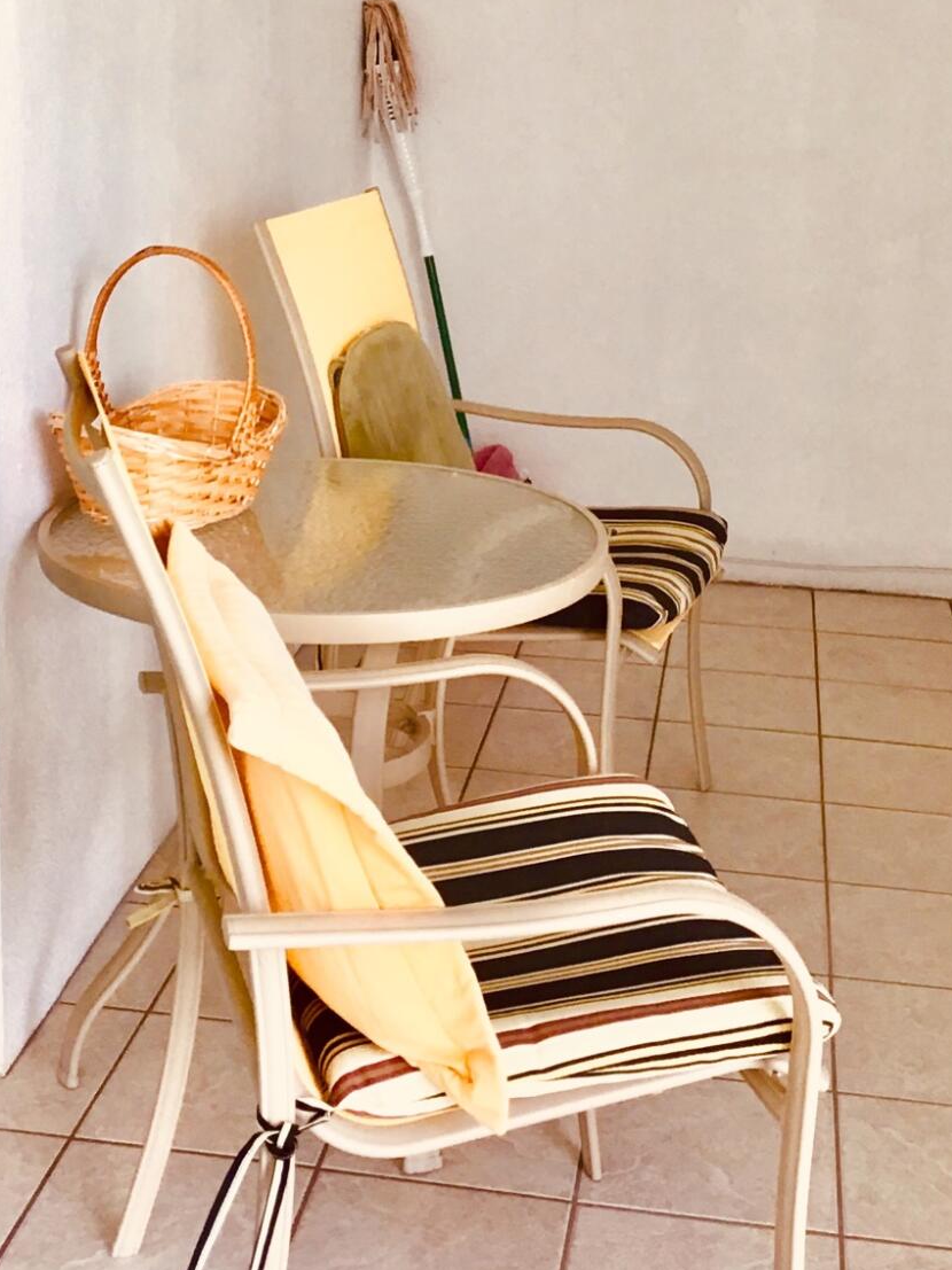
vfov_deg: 33.7
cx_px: 432
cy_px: 330
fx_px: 2054
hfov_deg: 26.1
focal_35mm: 56
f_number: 2.4
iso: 25
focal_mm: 3.3
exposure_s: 1/40
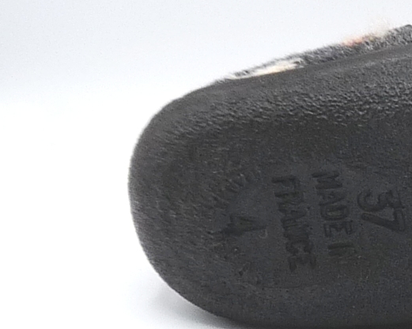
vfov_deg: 10.5
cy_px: 176
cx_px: 610
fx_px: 1791
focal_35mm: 147
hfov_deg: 12.5
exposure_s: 1/200
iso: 100
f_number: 4
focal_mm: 4.8
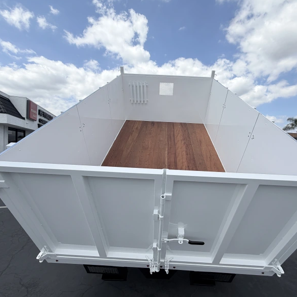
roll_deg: +0.0
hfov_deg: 83.8
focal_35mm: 17
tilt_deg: +0.4
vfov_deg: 84.0
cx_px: 162
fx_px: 165
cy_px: 150
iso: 20
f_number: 2.2
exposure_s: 1/1105
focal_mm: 2.22
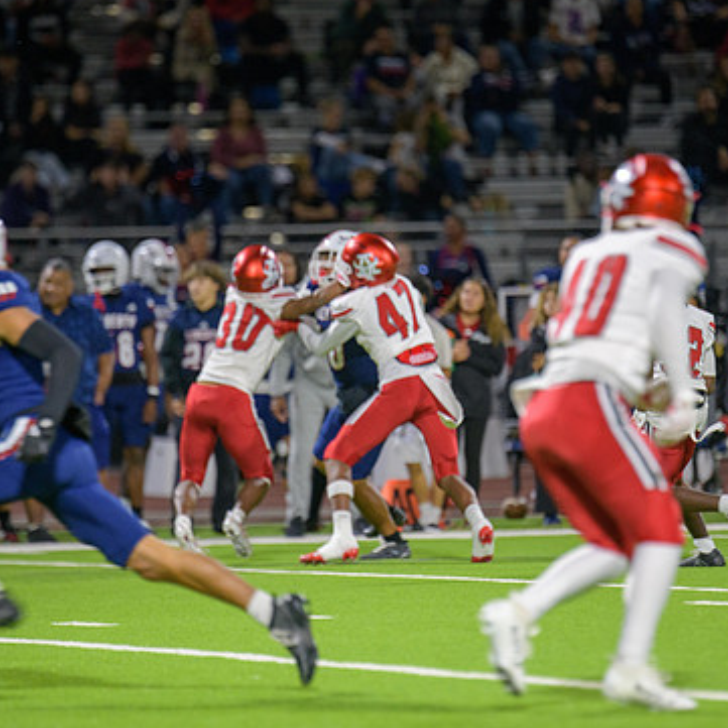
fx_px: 9755
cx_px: 407
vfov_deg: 4.3
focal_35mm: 410
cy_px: 376
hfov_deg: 4.3
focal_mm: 300
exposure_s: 1/250
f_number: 2.8
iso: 1250
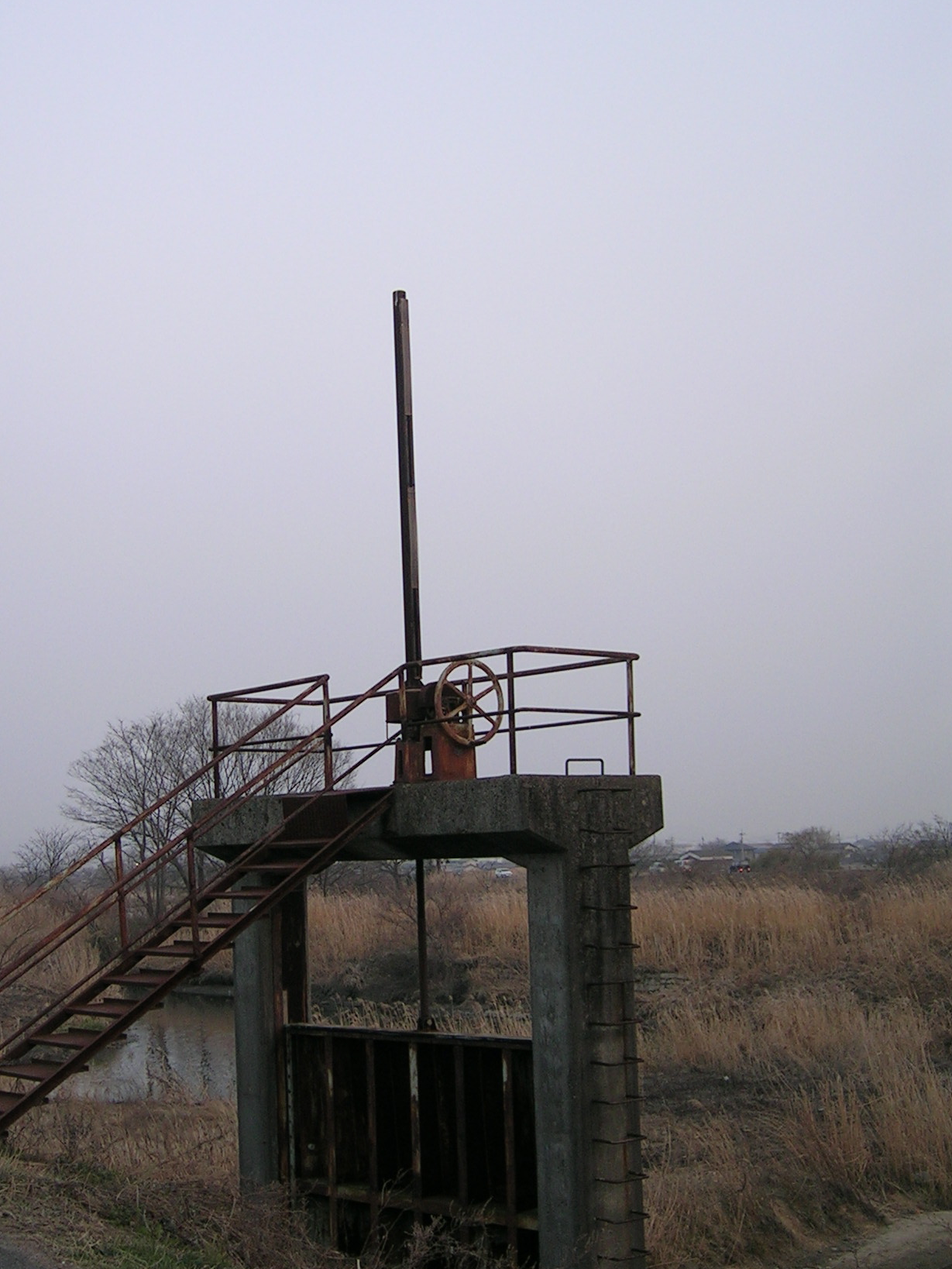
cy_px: 667
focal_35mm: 55
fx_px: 2016
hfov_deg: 26.5
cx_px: 359
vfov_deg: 34.9
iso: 50
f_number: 3
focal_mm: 6.7
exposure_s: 1/37.7
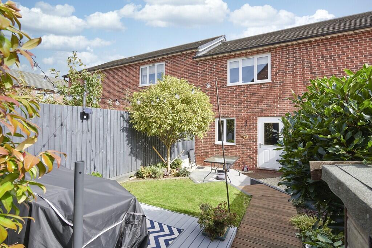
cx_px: 186
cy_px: 124
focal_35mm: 17
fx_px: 176
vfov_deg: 70.5
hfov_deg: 93.3
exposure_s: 1/640
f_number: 11
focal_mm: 17
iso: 800
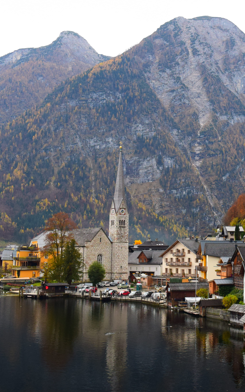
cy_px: 202
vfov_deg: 38.9
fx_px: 556
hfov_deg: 24.3
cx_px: 214
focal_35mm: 52
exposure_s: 1/80
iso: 400
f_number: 4.5
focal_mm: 20
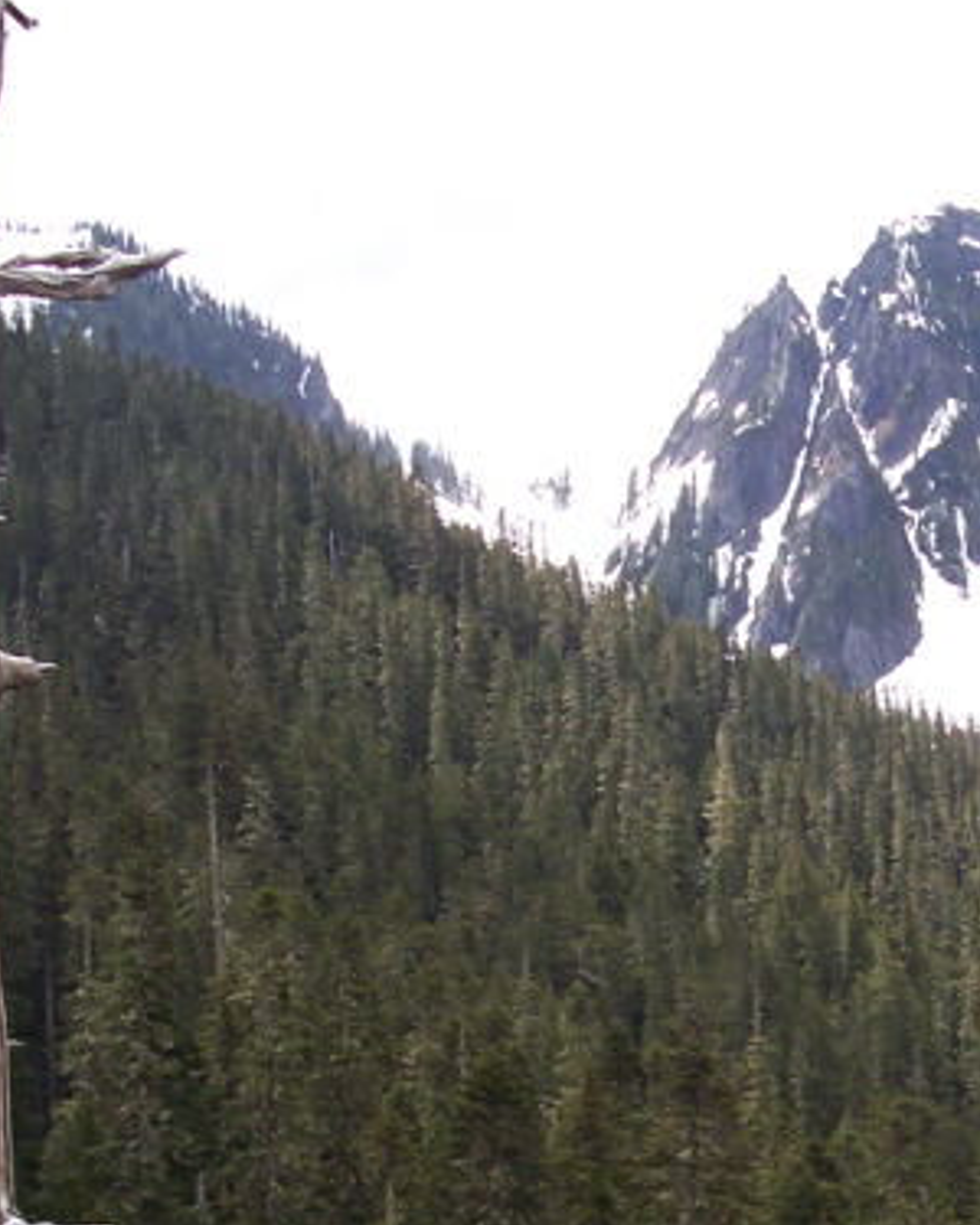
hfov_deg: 18.9
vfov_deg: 24.0
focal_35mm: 79
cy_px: 828
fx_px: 2864
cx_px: 956
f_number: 4.8
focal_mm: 8
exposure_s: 1/500
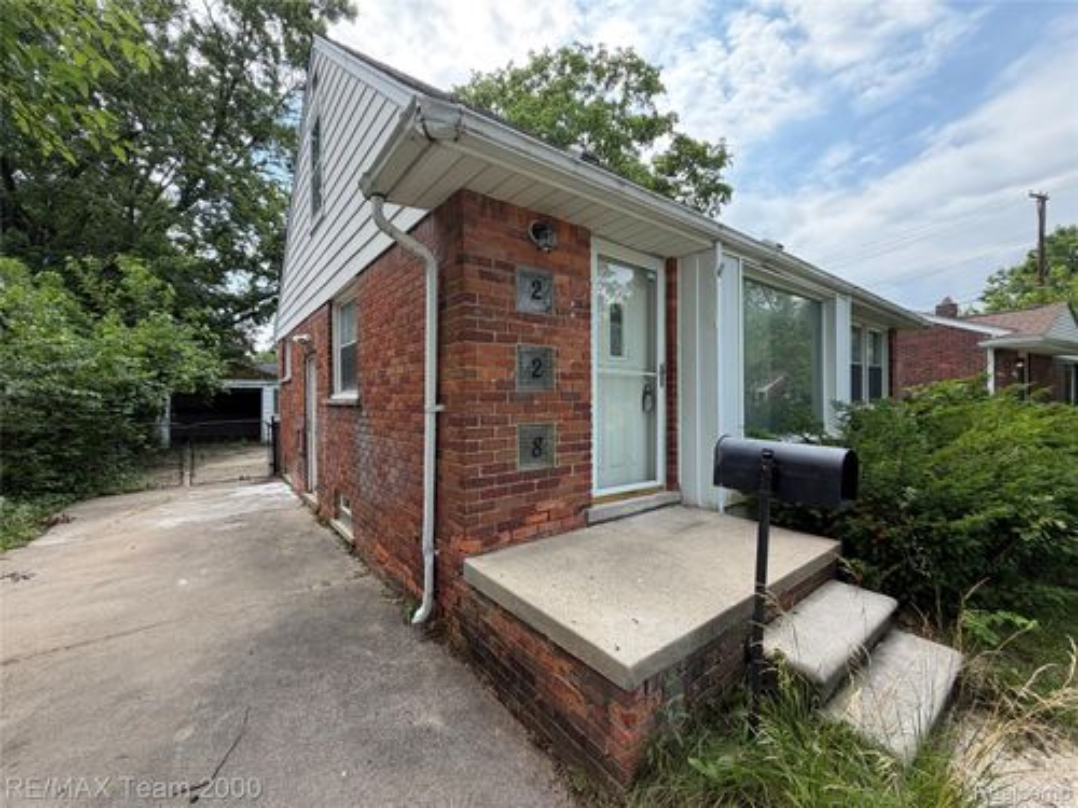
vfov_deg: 85.7
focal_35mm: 14
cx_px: 539
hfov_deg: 102.1
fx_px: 436
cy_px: 404
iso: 40
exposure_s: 1/518
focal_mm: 2.22
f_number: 2.2
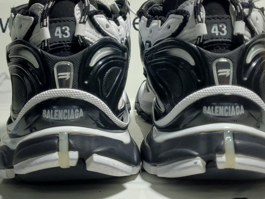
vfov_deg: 32.4
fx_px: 337
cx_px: 127
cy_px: 55
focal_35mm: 44
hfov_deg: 42.9
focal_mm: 4.3
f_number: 1.5
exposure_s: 1/576
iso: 50
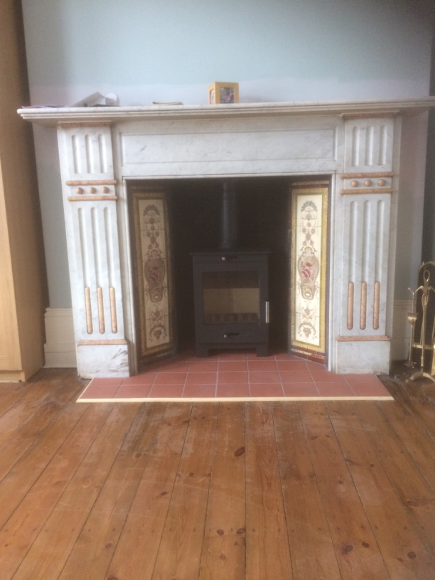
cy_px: 290
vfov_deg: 61.7
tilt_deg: -12.0
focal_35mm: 29
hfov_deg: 48.2
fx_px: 486
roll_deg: +0.9
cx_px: 218
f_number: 2.2
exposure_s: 1/33
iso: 160
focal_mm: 4.15
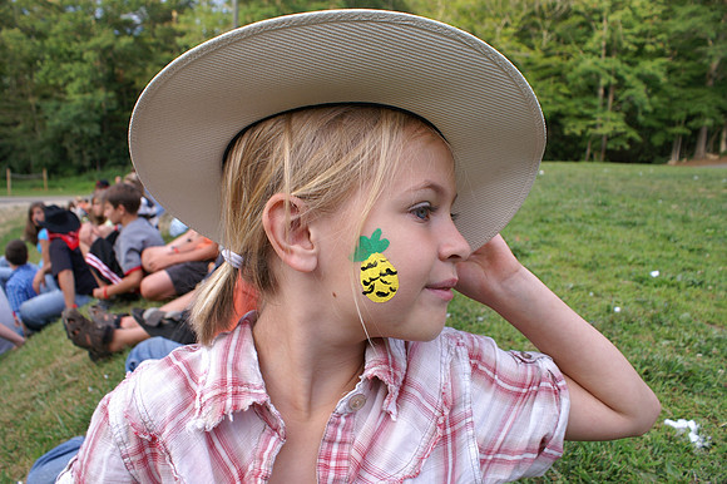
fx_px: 545
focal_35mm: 27
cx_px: 364
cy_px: 242
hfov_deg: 67.4
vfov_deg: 47.9
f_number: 6.3
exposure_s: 1/50
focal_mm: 18
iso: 100
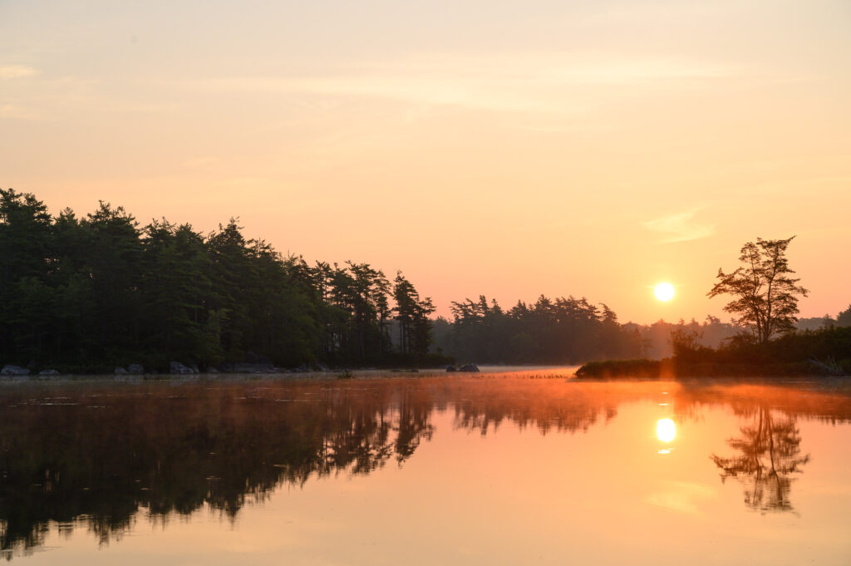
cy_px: 283
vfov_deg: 19.4
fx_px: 1653
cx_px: 426
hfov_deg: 28.9
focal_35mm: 70
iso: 800
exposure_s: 1/1000
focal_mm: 70
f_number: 8
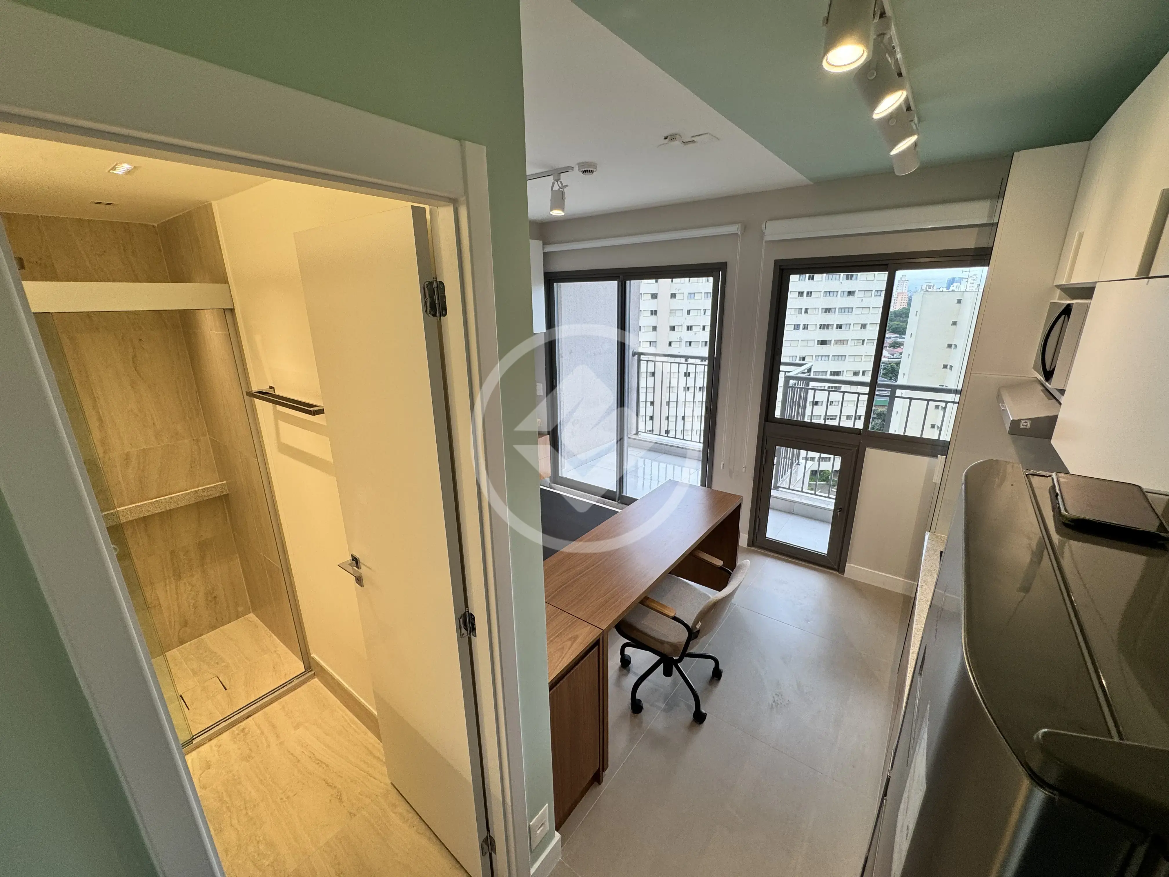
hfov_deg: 102.1
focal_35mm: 14
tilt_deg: -17.2
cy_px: 438
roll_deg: +0.3
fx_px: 473
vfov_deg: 85.7
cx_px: 584
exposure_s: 1/120
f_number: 2.2
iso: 64
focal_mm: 2.22
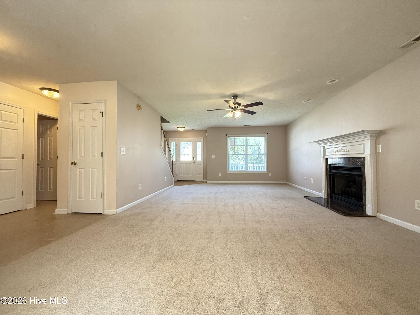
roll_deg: +0.3
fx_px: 170
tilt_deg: +2.2
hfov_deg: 102.1
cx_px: 210
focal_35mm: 14
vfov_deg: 85.7
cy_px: 158
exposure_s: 1/120
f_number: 2.2
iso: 400
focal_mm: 2.22
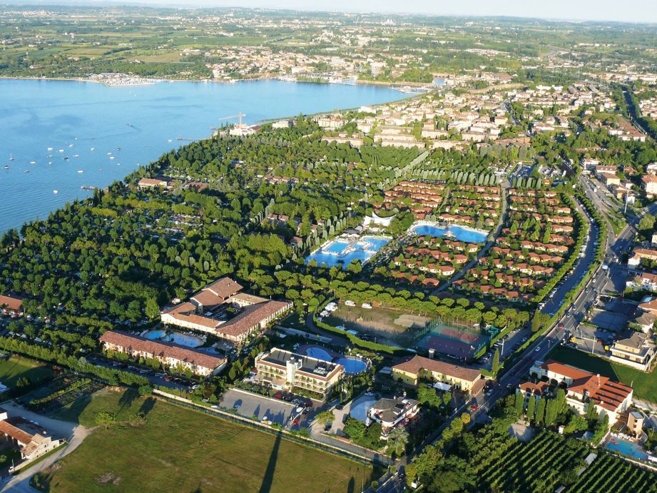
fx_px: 721
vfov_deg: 37.7
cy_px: 226
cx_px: 317
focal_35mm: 38
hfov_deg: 49.0
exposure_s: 1/250
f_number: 5
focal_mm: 7.4
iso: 100
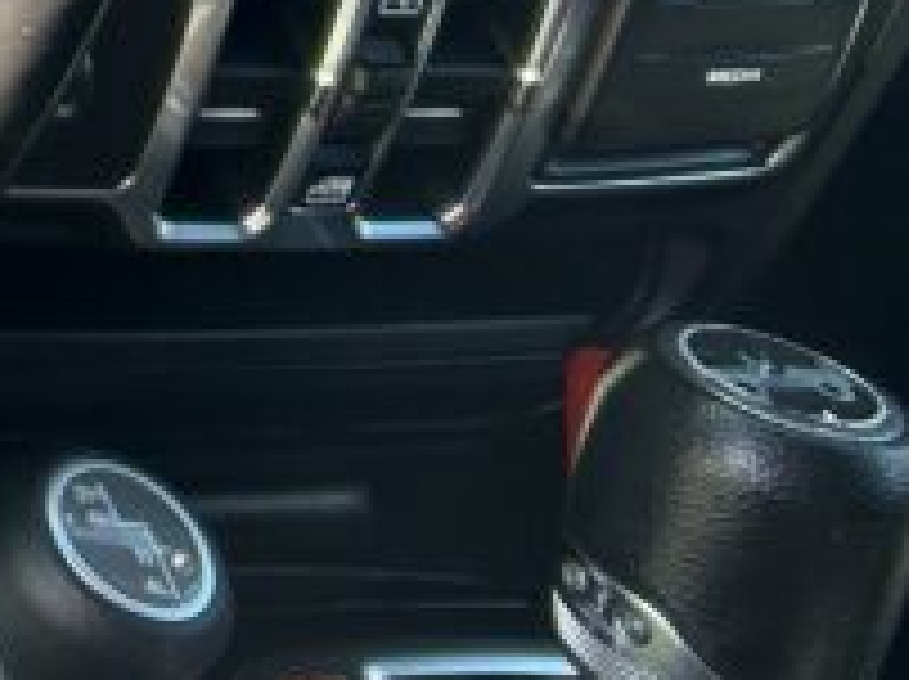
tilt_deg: -26.3
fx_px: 3462
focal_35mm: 132
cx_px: -1382
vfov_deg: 10.3
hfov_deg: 11.7
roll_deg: -2.0
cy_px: -675
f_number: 1.5
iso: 64
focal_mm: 5.7
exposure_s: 1/166
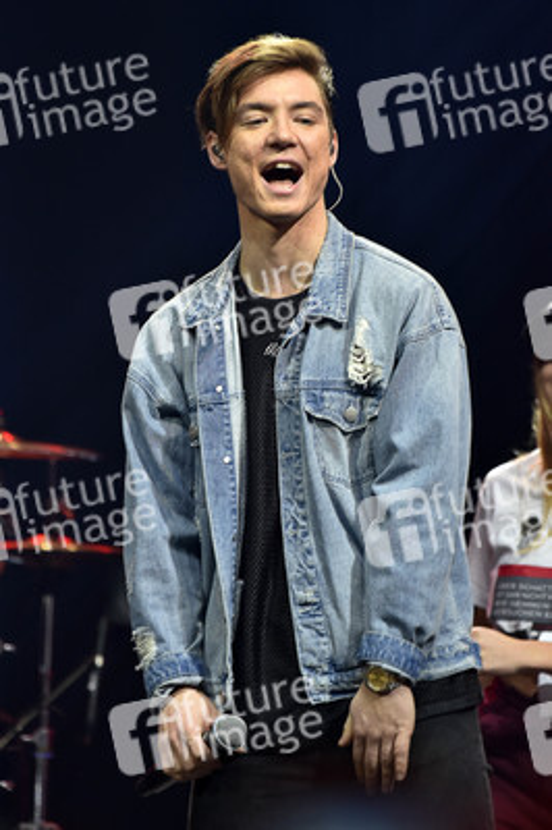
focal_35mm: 410
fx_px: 9446
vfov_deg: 5.0
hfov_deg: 3.3
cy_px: 415
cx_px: 276
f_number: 5.6
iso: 1250
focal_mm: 410
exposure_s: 1/160
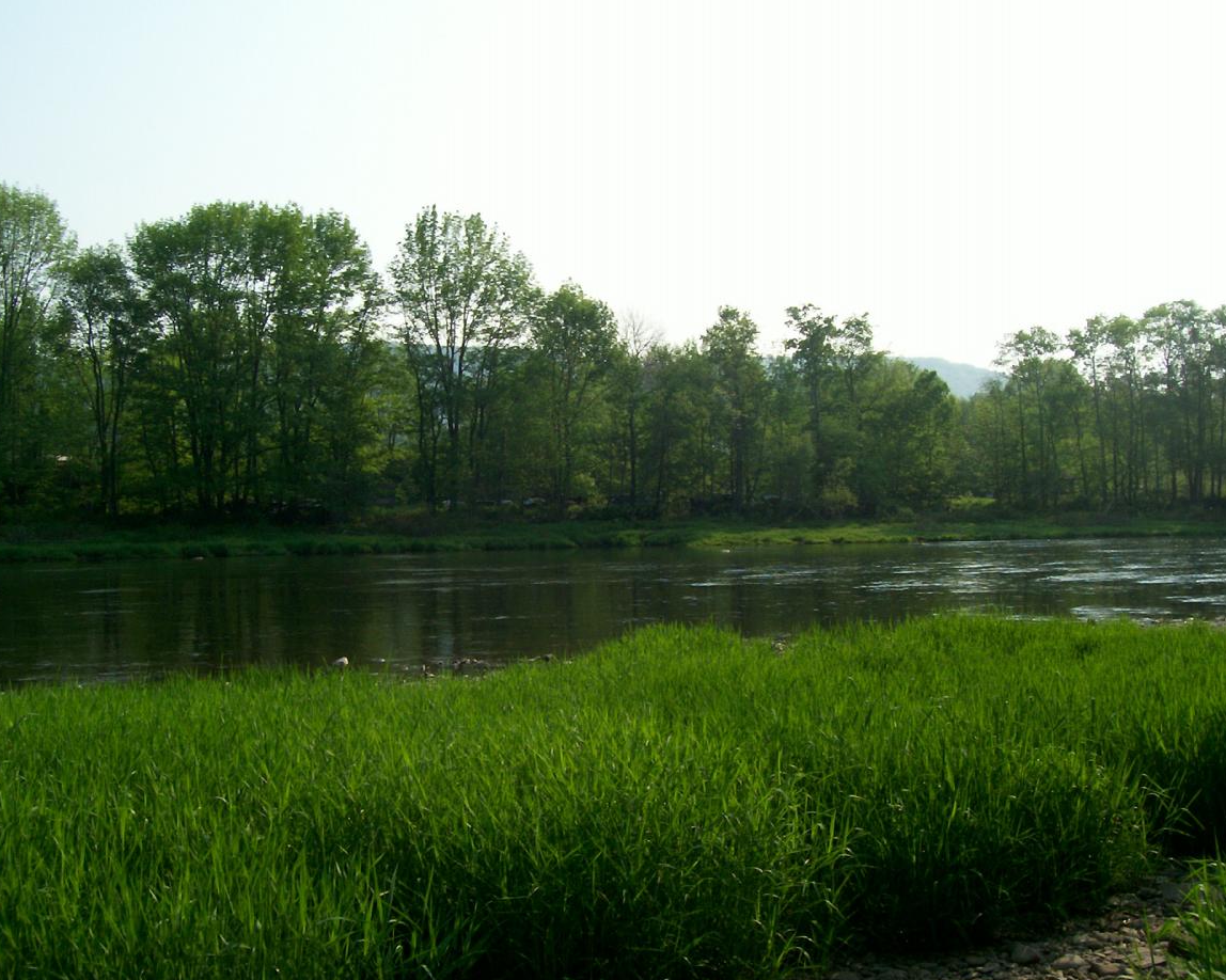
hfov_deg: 49.1
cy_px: 493
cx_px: 617
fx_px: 1342
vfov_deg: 40.1
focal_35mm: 37
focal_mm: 5.6
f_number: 5.1
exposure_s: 1/518
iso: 80
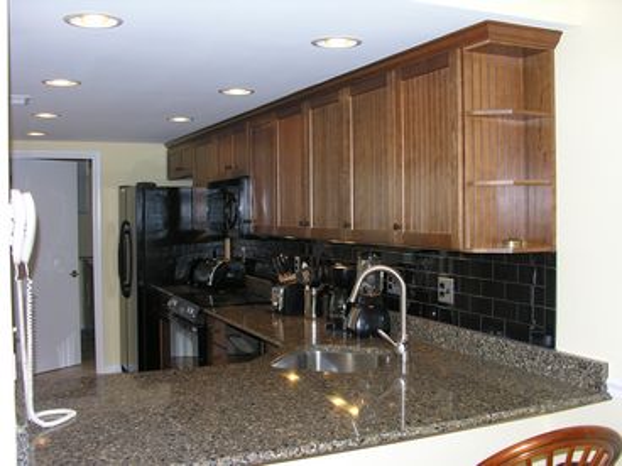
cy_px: 233
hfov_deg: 50.1
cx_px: 311
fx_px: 665
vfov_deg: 38.7
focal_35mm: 37
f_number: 2.8
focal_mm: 9.5
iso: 70
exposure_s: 1/60.1
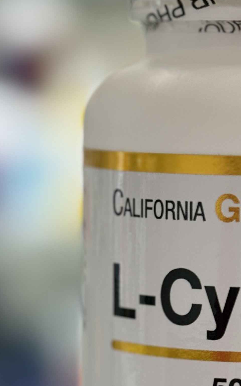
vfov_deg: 15.6
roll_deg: -1.4
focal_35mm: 134
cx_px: 291
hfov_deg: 9.6
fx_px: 1408
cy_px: 231
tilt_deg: -4.9
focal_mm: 6.76
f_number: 1.78
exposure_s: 1/100
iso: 100
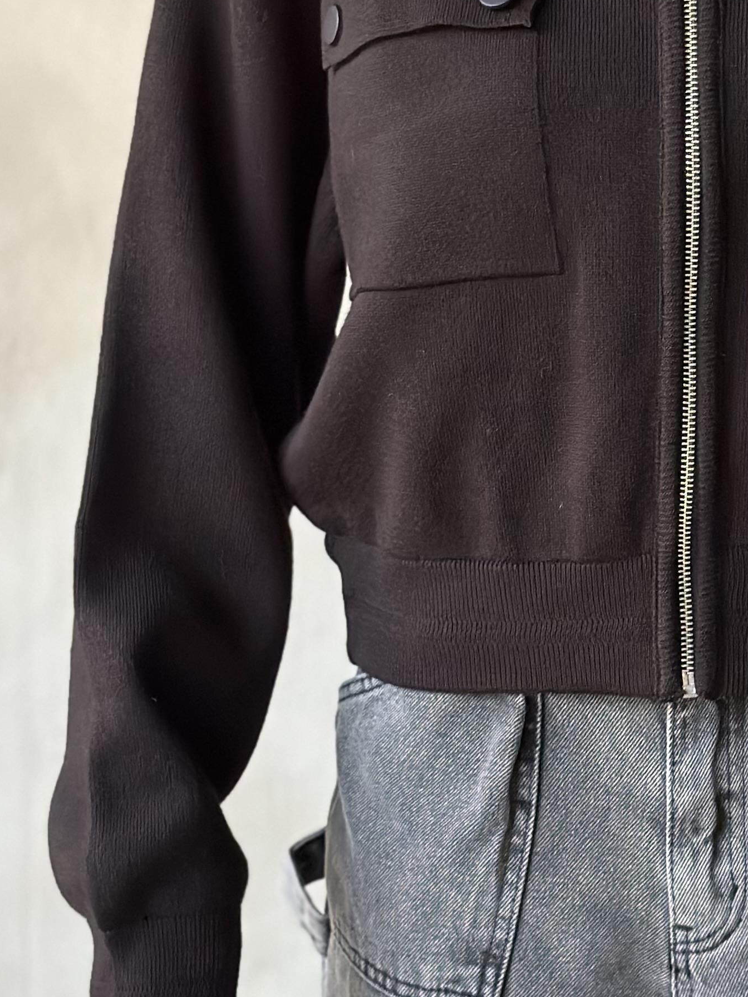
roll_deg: -0.3
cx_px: 670
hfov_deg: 13.6
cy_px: 393
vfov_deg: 18.2
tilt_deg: -3.6
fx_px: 3112
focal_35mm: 108
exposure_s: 1/60
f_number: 1.78
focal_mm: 6.86
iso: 320
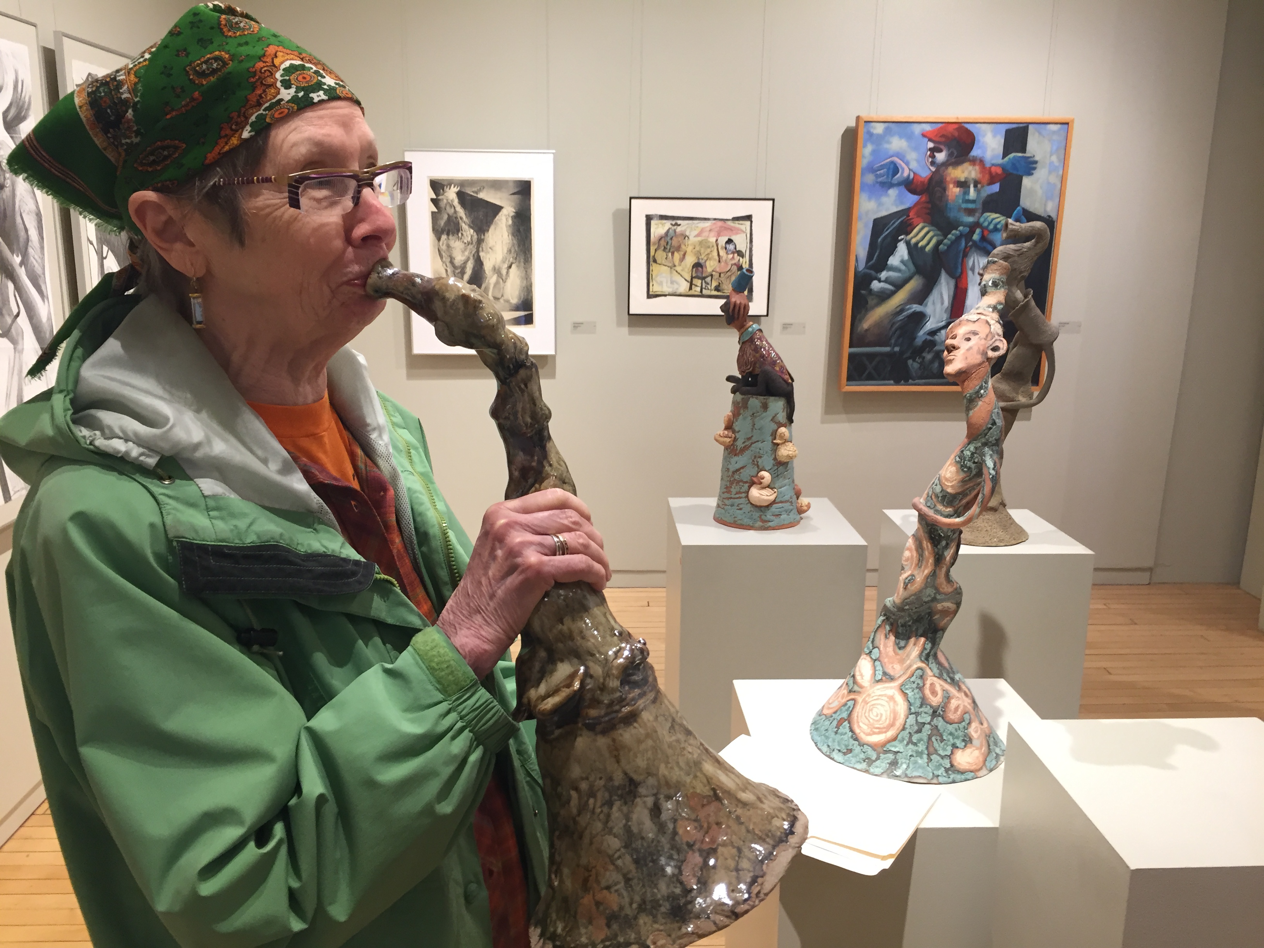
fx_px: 1059
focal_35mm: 29
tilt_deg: -13.7
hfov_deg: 61.7
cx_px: 632
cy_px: 474
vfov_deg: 48.2
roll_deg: -1.8
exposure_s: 1/30
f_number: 2.2
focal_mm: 4.15
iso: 100
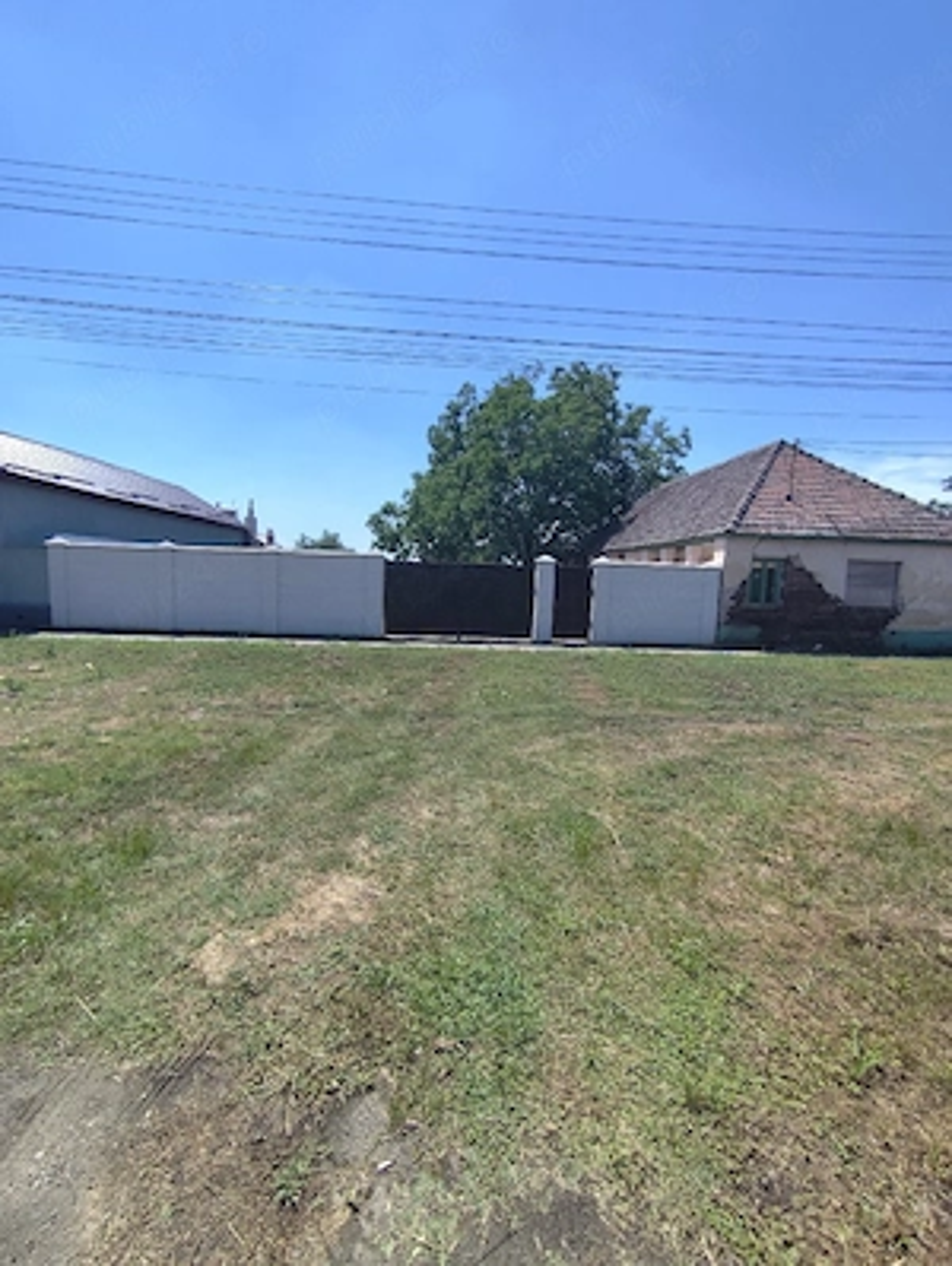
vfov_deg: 94.4
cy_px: 633
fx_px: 586
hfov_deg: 78.2
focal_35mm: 16
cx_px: 476
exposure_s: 1/1667
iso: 50
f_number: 2.2
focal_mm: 1.65
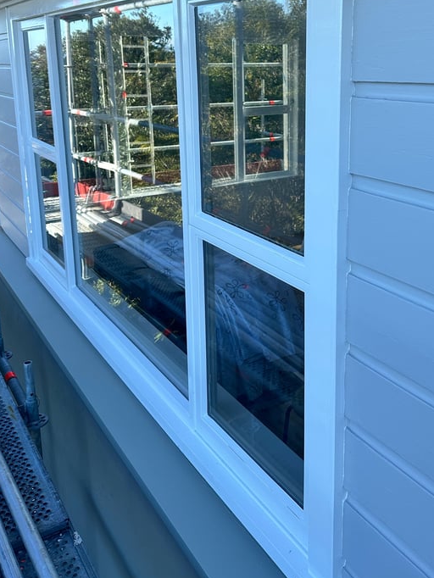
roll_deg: -1.0
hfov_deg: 39.4
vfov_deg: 50.5
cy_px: 195
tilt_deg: -12.2
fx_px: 601
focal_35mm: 36
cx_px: 276
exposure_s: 1/1321
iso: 80
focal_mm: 6.86
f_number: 1.78
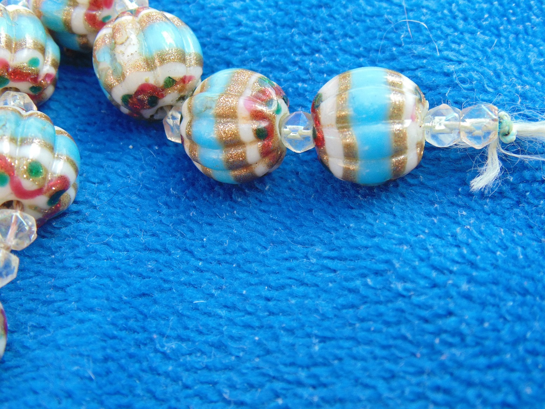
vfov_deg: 41.8
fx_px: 535
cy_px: 204
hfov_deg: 54.0
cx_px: 272
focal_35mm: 34
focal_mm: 6.2
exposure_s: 1/125
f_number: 3.4
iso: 100
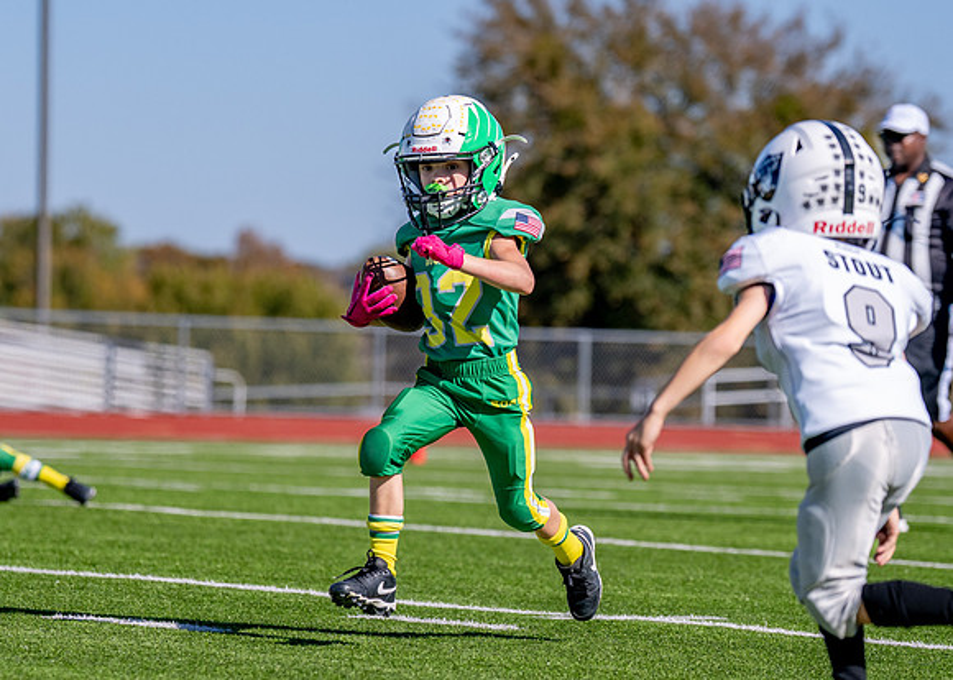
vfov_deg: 6.2
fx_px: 6302
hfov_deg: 8.6
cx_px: 390
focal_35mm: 233
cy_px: 345
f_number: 2.8
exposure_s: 1/4000
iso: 160
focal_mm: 128
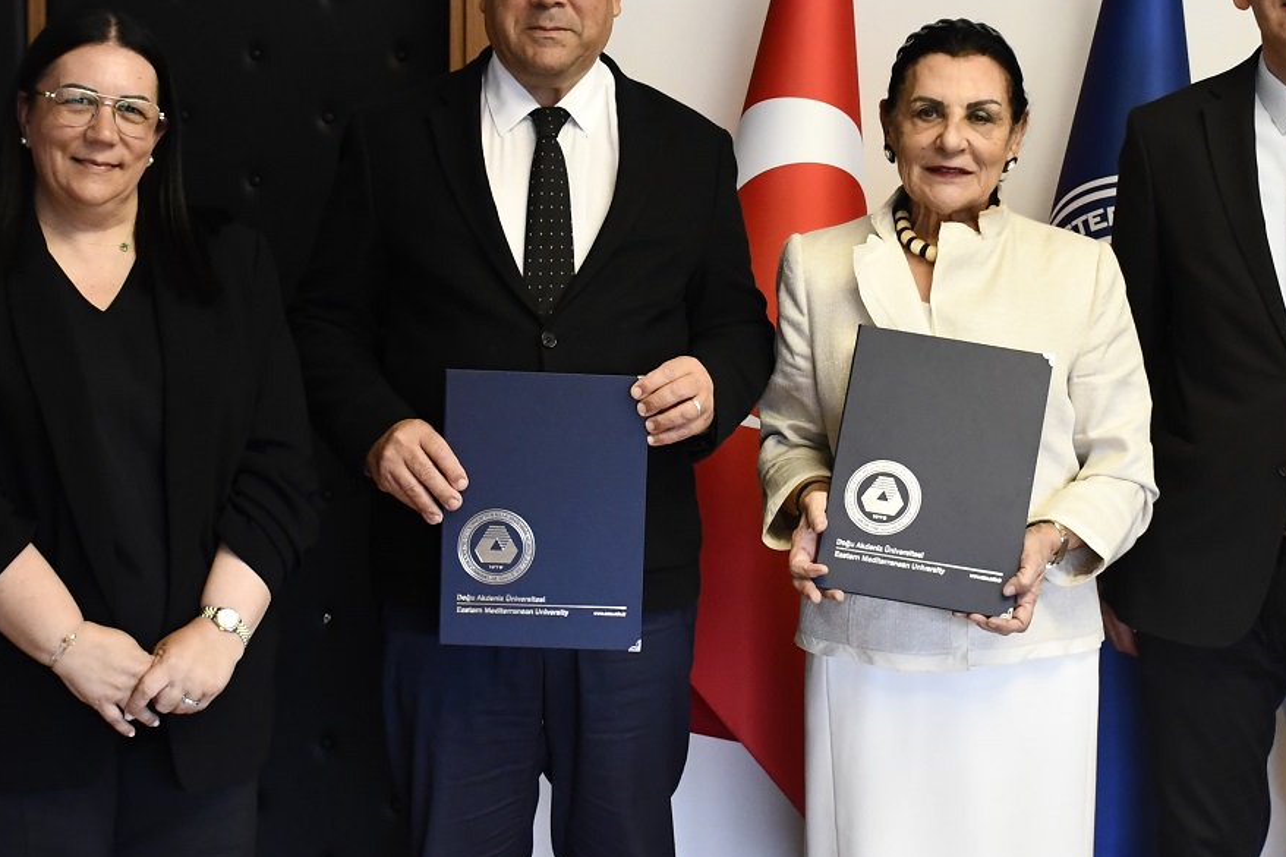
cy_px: 325
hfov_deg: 24.7
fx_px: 2928
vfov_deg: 16.6
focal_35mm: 82
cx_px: 797
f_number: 4
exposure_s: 1/125
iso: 1800
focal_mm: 27
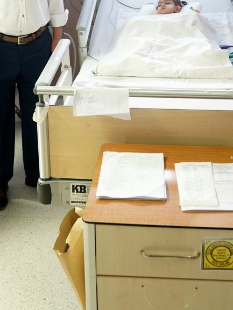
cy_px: 68
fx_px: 538
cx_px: 116
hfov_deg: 24.4
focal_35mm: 60
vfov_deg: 31.5
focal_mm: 24
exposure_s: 1/125
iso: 5000
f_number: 3.2
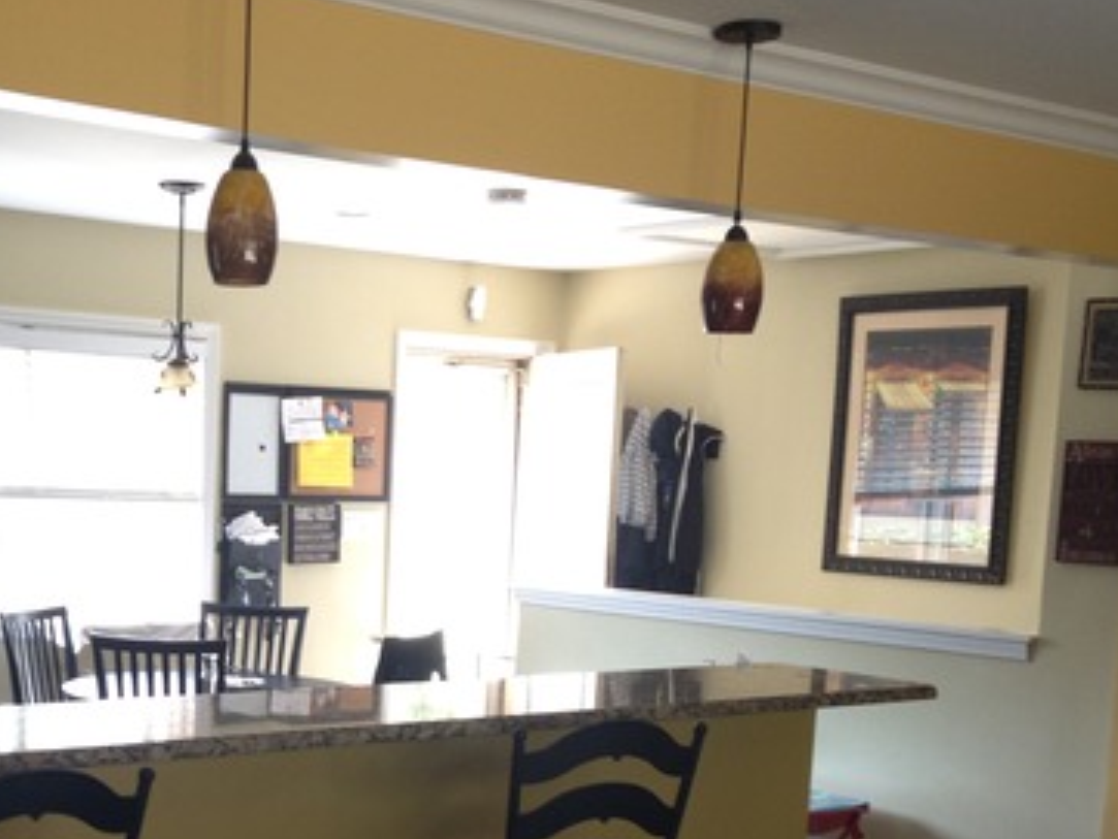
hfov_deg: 30.6
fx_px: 2003
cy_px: 718
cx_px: 257
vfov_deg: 23.2
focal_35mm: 62
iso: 80
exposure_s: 1/30
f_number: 2.4
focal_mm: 4.28
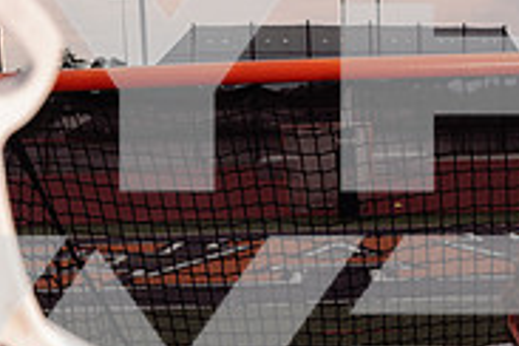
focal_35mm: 76
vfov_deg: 17.3
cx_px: 295
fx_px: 1096
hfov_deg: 26.6
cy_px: 387
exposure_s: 1/250
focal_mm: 24
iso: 50
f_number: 7.1
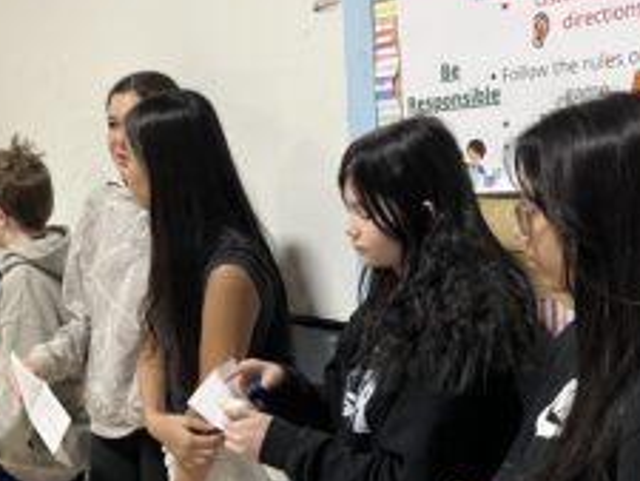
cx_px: 230
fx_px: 962
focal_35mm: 52
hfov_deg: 36.5
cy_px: 353
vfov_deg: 27.7
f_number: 1.6
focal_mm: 5.1
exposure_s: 1/40
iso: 400
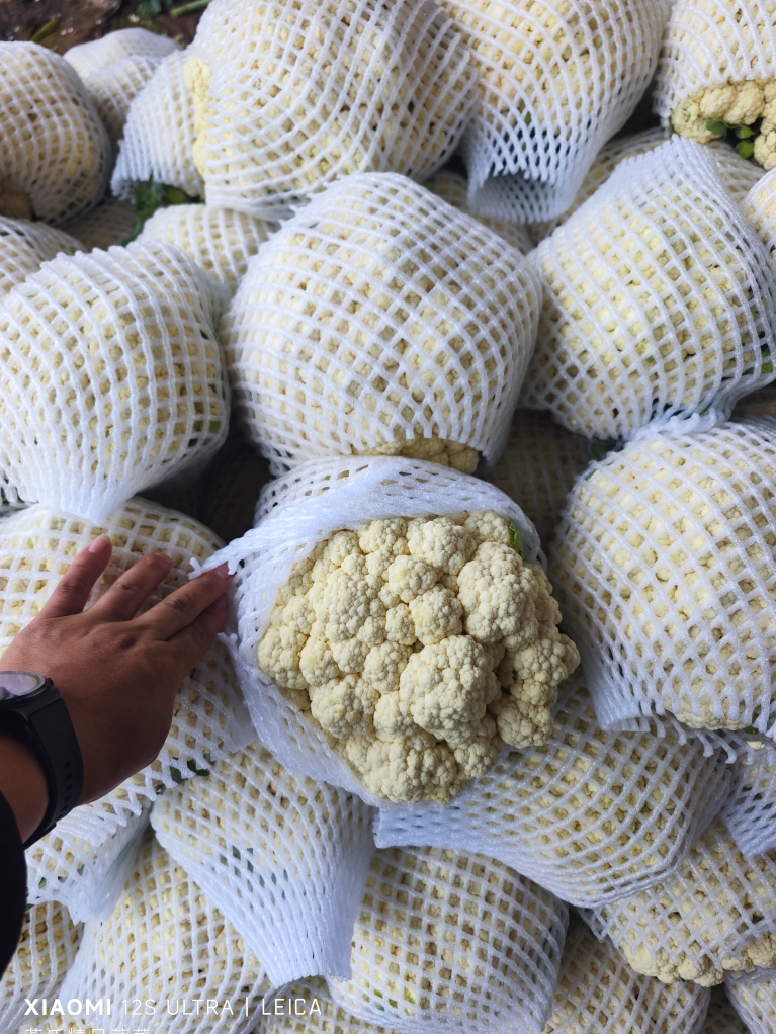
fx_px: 717
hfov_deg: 56.8
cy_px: 539
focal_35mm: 24
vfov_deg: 71.6
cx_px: 393
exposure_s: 1/100
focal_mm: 8.7
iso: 202
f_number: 1.9
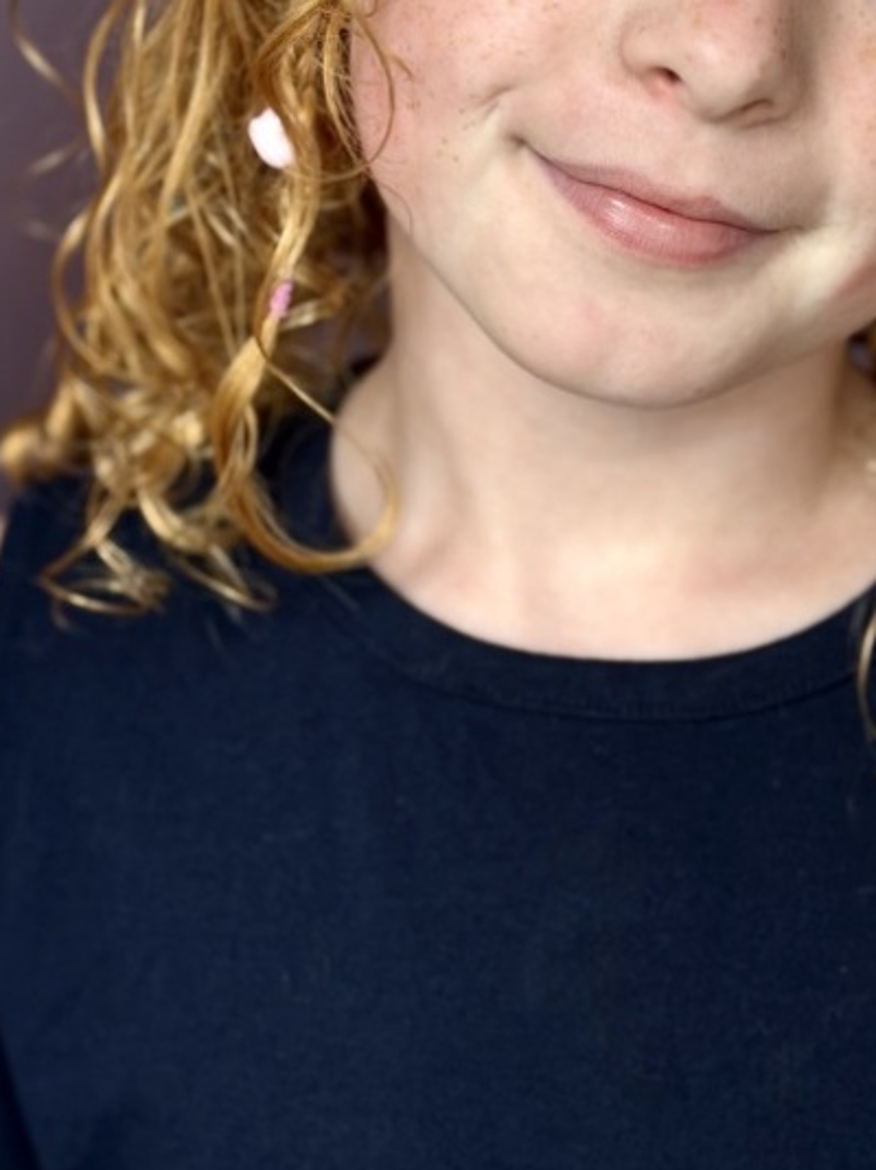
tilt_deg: -10.4
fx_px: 3242
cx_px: 624
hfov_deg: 15.3
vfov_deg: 20.3
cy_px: 286
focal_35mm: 96
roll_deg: +0.7
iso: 80
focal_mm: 6.76
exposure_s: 1/109
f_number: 1.78
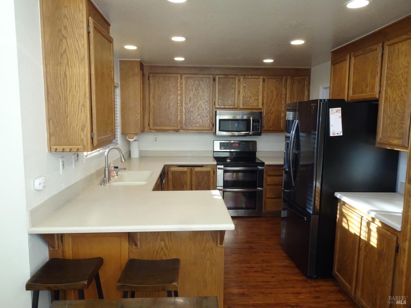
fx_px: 285
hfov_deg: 71.6
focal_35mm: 24
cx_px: 206
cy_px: 154
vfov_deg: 56.8
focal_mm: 4.16
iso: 320
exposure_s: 1/30
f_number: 3.5
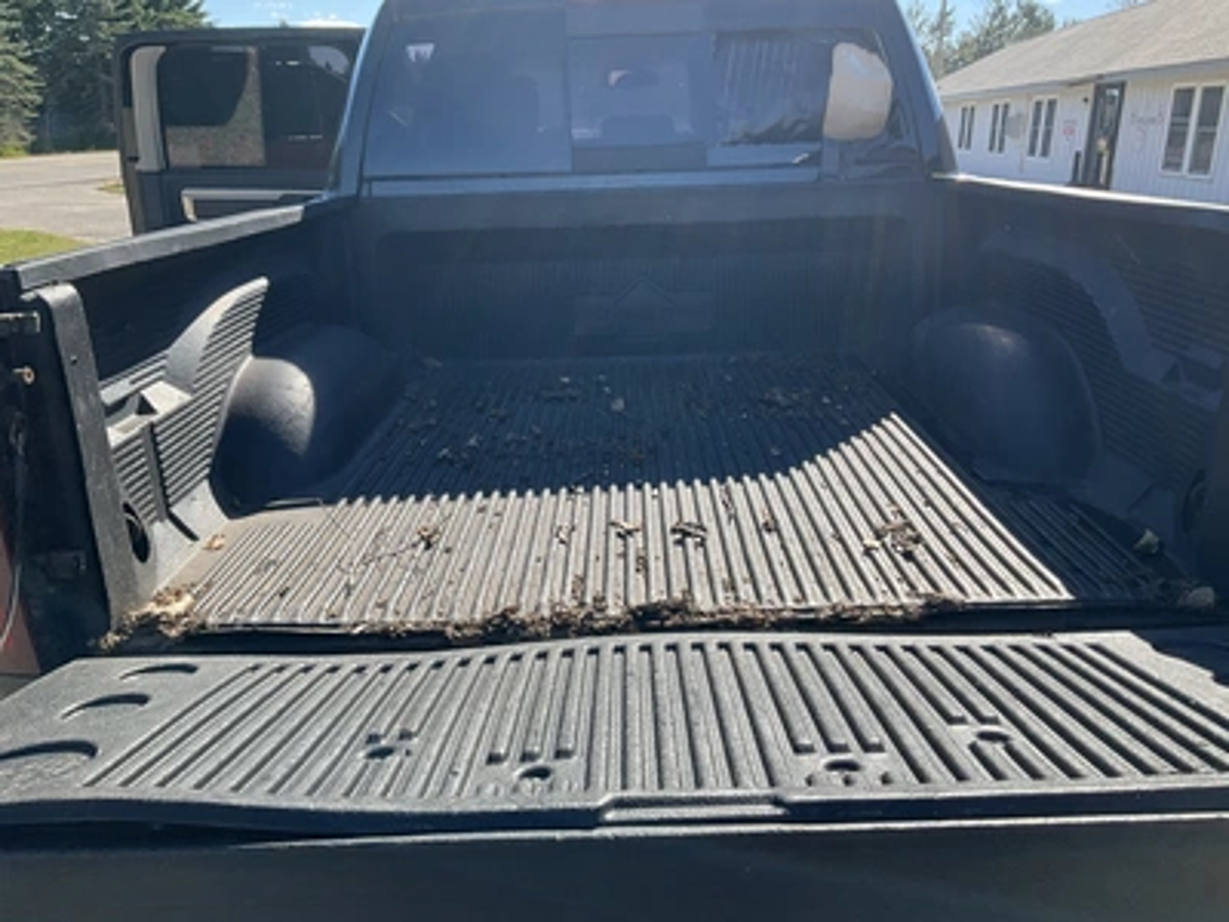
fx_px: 1030
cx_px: 614
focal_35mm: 29
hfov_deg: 61.7
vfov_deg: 48.2
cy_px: 461
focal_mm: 3
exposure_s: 1/855
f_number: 1.8
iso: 25
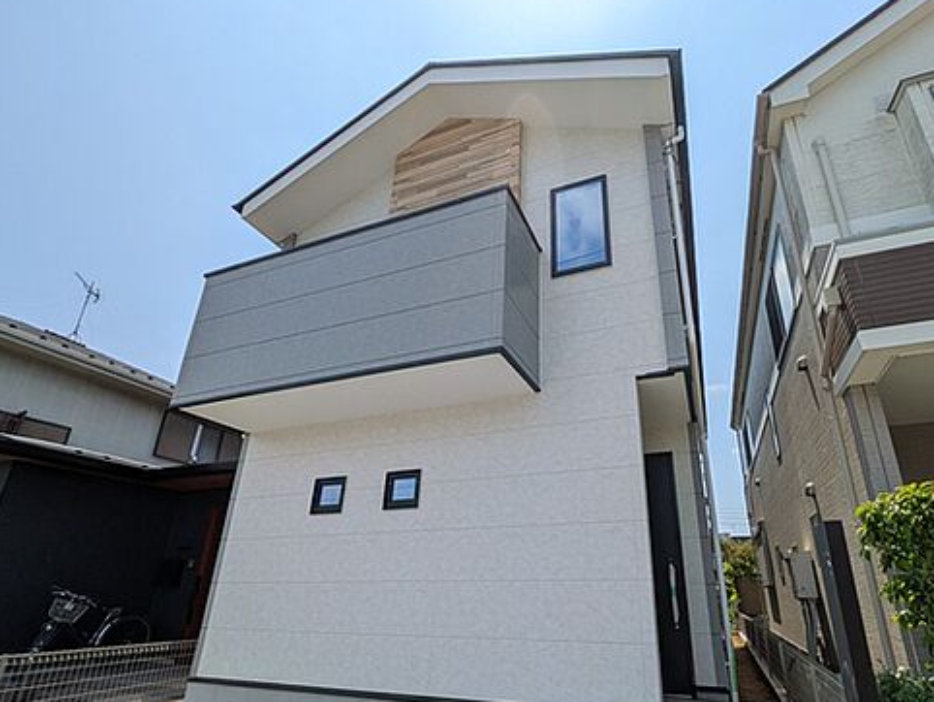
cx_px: 533
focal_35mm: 18
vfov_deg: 70.8
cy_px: 424
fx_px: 486
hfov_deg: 87.2
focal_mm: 1.83
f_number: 2.2
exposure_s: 1/3322
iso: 51
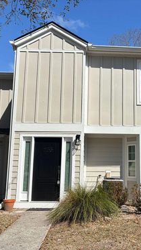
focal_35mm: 38
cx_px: 109
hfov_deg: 30.6
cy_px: 125
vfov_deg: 52.8
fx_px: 252
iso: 50
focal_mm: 5.96
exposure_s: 1/4082
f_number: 1.6
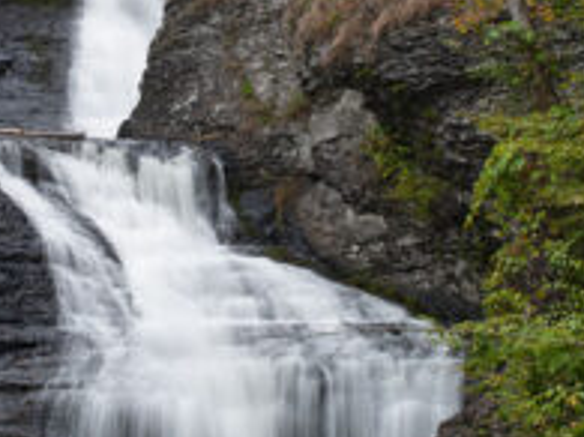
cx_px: 165
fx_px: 1568
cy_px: 130
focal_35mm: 93
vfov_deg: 15.8
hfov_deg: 21.0
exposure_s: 1/2.5
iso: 64
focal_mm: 32
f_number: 22
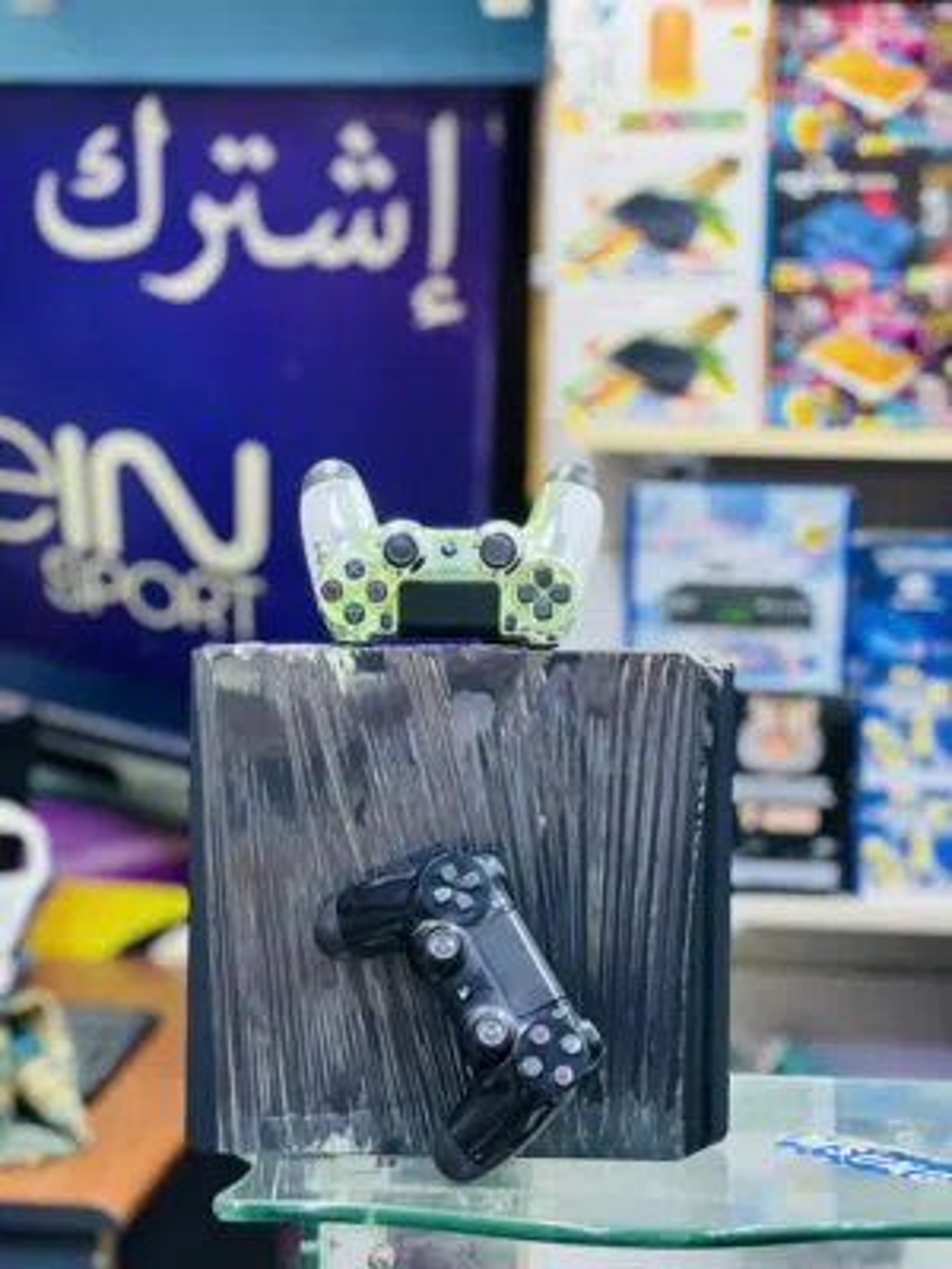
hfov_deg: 19.1
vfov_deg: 25.3
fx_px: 2824
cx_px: 476
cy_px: 634
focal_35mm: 77
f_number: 2.8
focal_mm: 9
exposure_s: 1/33
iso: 250
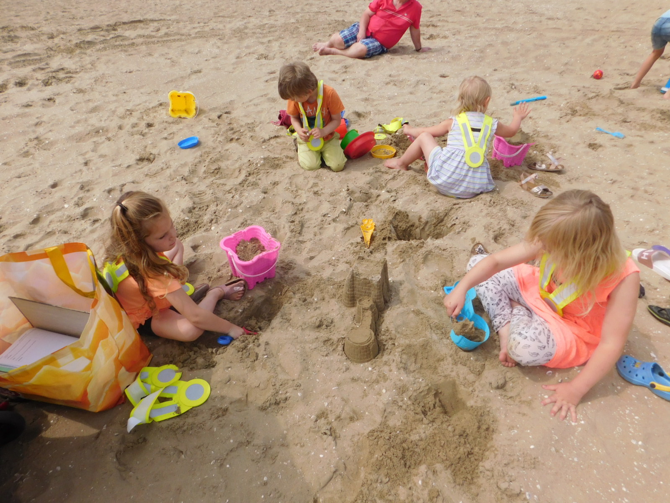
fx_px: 445
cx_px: 335
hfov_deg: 73.9
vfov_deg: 58.9
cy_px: 252
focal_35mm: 23
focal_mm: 4
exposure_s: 1/640
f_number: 6
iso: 125
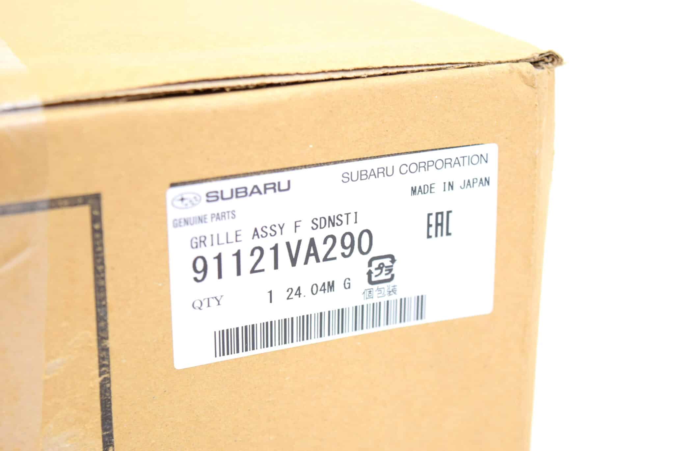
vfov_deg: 19.0
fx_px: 1351
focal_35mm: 72
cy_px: 226
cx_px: 338
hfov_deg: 28.1
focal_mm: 48
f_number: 5.3
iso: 400
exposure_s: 1/125
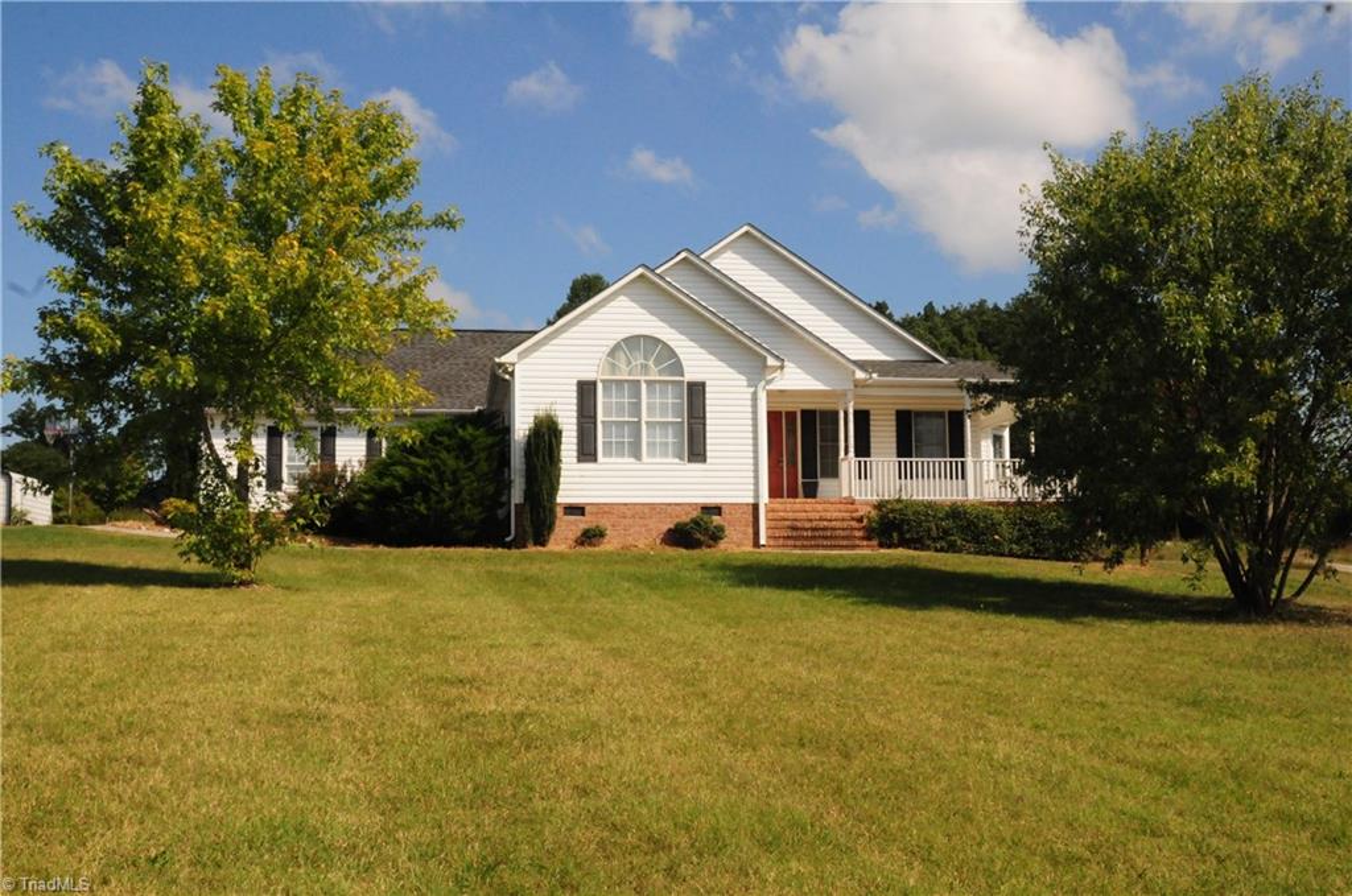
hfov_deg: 35.1
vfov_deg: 23.7
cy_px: 448
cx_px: 676
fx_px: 2137
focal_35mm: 57
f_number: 16
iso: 1250
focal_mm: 38
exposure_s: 1/1000
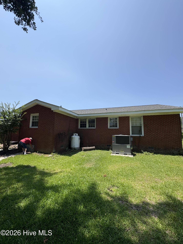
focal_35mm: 14
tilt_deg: +6.8
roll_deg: +1.4
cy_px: 122
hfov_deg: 85.7
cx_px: 92
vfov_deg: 102.1
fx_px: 99
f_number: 2.2
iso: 50
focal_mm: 2.22
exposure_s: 1/1477
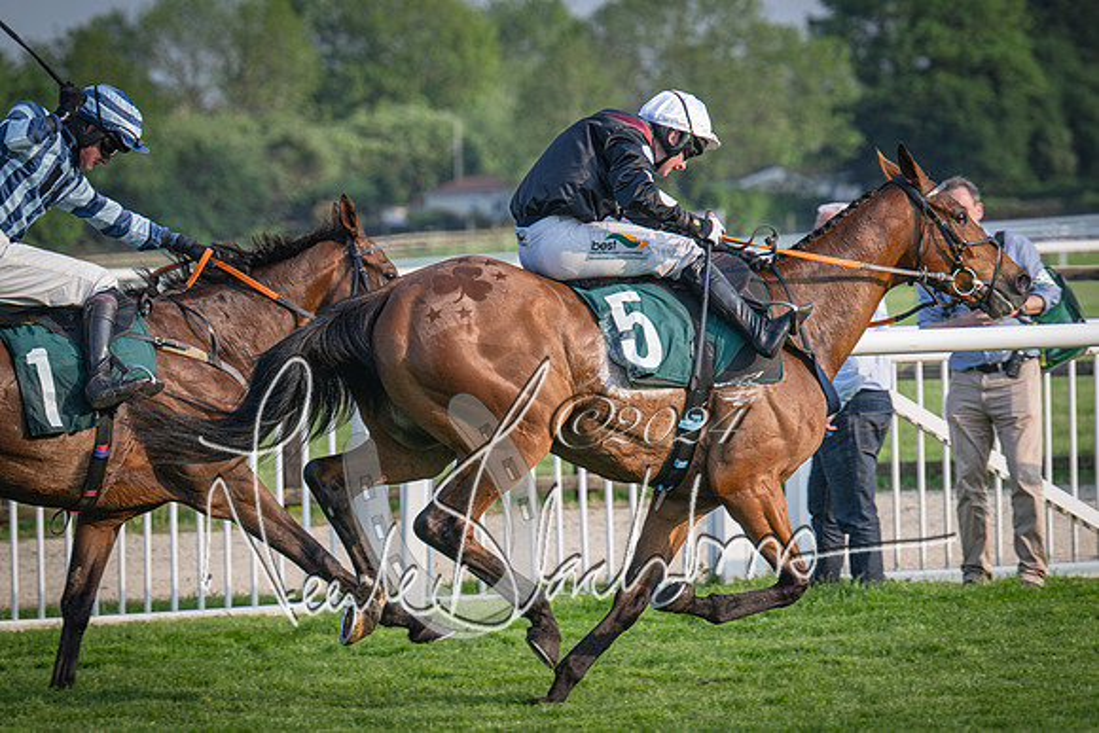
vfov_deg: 4.8
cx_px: 595
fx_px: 8788
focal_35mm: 288
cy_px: 396
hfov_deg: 7.2
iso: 400
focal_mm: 170
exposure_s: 1/1600
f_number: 4
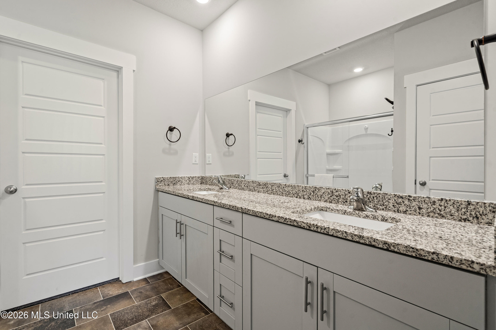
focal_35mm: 16
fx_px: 220
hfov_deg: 96.7
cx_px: 248
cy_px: 165
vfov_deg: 73.7
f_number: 8
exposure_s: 1/8
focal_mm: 16
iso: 1000
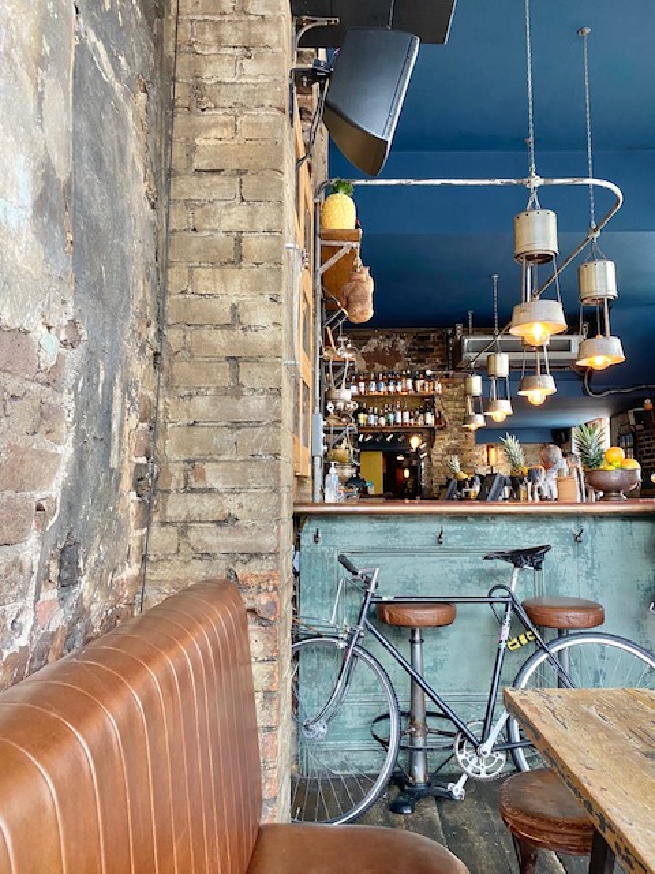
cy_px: 437
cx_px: 328
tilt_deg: +5.4
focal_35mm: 26
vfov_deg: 67.3
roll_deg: +0.8
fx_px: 656
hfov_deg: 53.1
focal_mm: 4.25
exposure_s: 1/50
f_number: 1.8
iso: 100
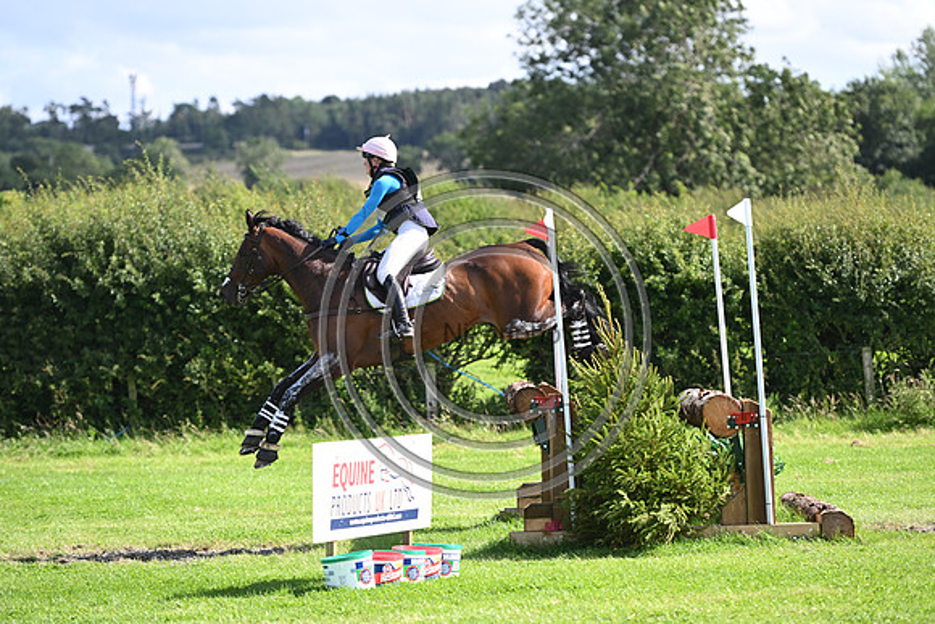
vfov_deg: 8.6
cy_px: 312
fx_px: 4156
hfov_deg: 12.8
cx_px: 468
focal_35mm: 160
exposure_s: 1/1250
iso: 280
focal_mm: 160
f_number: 3.5
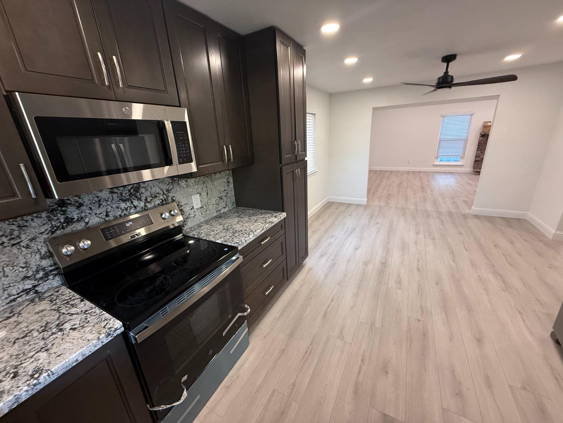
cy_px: 212
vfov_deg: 85.7
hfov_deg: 102.1
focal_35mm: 14
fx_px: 228
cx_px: 282
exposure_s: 1/120
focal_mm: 2.22
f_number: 2.2
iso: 320
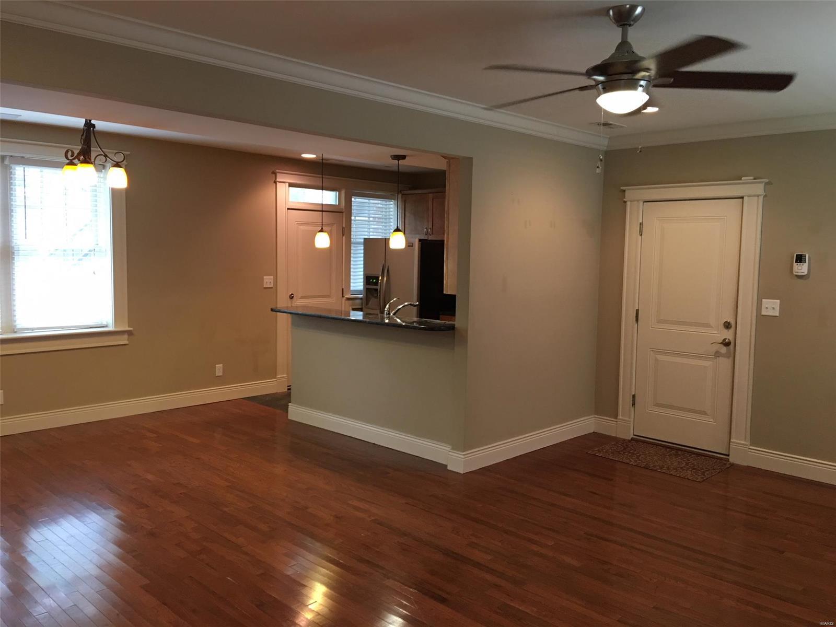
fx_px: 700
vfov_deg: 48.2
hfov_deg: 61.7
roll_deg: -0.7
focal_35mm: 29
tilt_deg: -4.0
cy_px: 314
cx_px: 418
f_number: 2.2
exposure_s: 1/15
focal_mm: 4.15
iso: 64
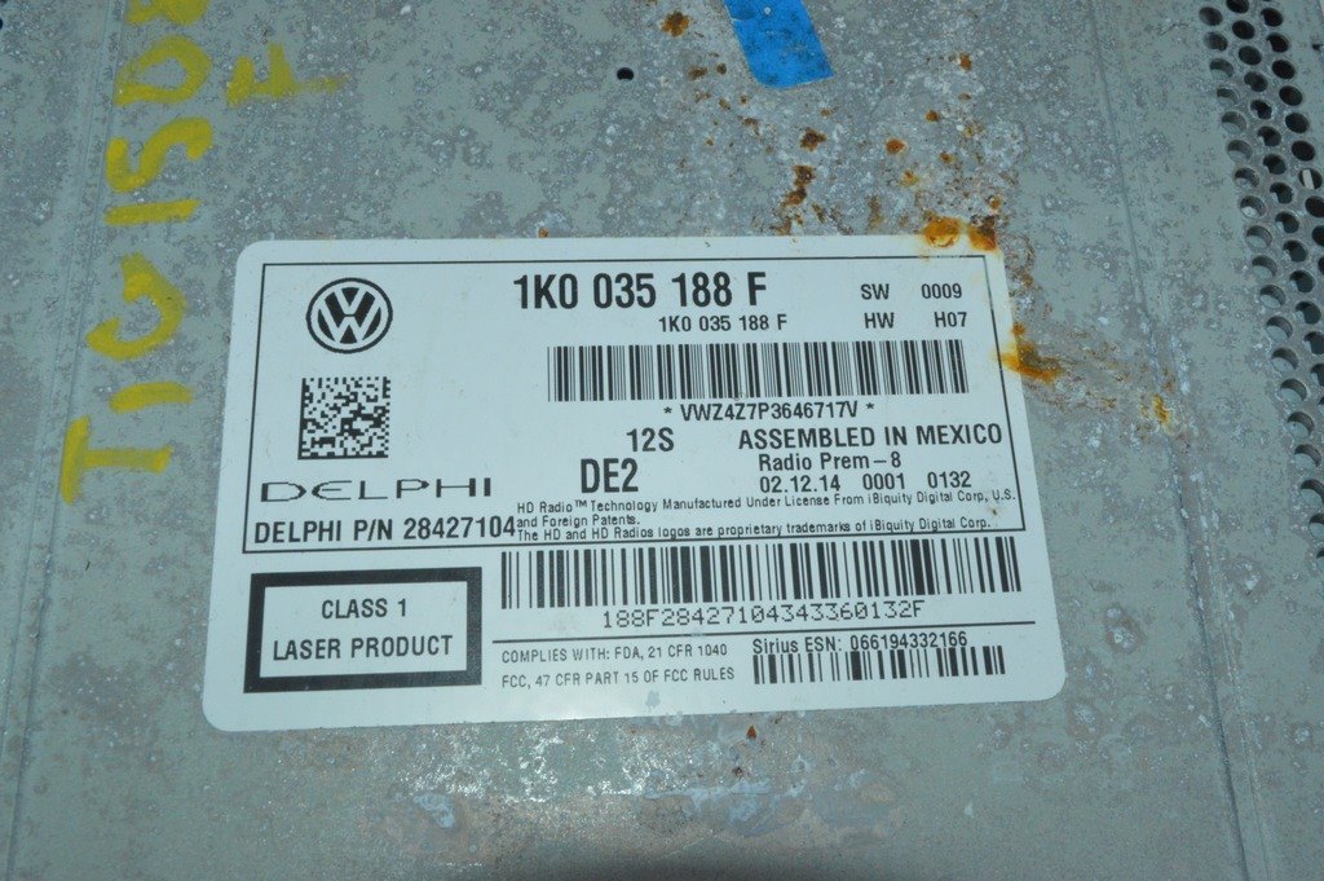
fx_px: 1433
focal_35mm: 39
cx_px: 662
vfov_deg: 34.2
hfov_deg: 49.6
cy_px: 440
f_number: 25
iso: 2800
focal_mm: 26
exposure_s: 1/50
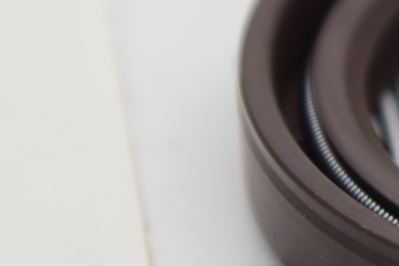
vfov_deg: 3.9
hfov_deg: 5.7
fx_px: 3913
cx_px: 707
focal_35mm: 353
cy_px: 135
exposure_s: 1/10
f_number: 5.6
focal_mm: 55
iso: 100
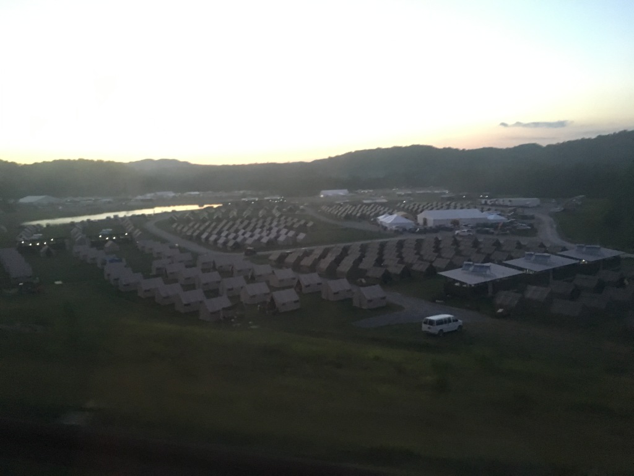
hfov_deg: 61.7
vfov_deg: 48.2
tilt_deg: -3.9
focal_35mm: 29
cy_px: 238
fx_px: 531
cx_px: 317
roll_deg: +2.7
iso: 250
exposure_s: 1/15
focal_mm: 4.15
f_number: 2.2
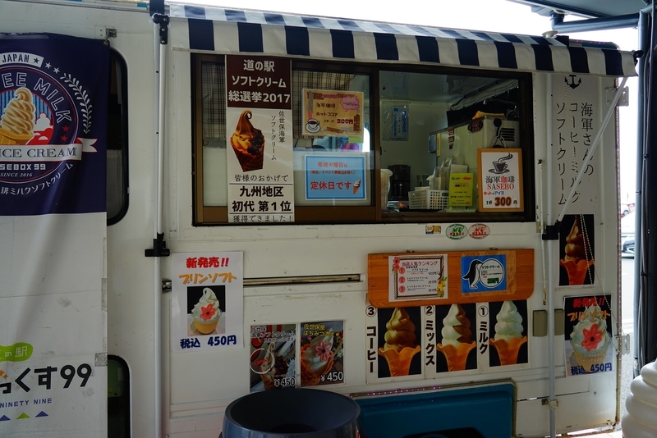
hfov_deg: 63.6
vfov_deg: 45.0
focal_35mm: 29
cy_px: 219
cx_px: 328
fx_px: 529
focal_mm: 29
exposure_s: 1/90
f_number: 4
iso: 100
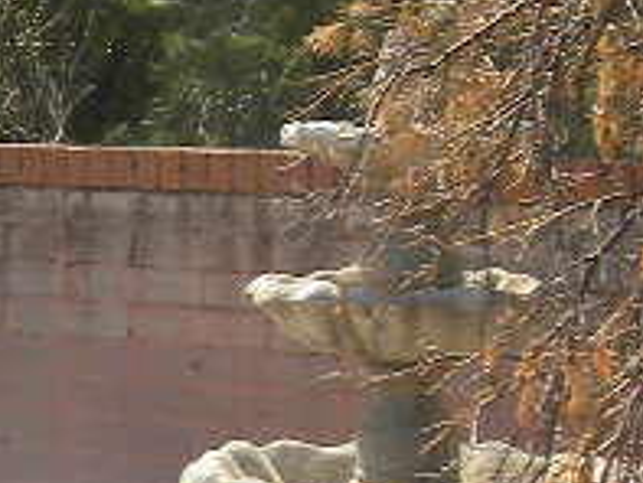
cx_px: -1231
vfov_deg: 8.8
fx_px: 3141
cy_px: 140
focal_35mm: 169
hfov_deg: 9.4
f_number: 4.5
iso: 64
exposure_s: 1/206
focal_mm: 4.6
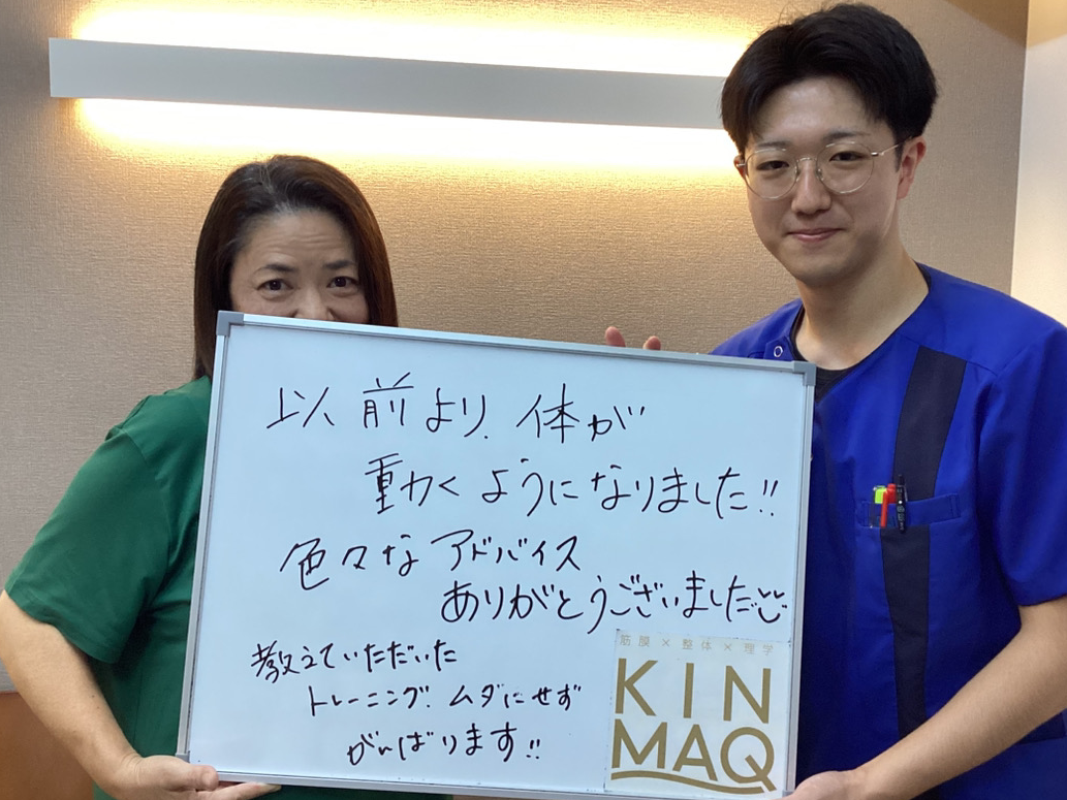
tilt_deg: -7.1
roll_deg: +0.6
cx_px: 559
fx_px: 1110
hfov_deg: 51.3
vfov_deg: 39.7
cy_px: 419
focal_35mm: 36
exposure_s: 1/60
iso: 125
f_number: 2.4
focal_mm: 3.3
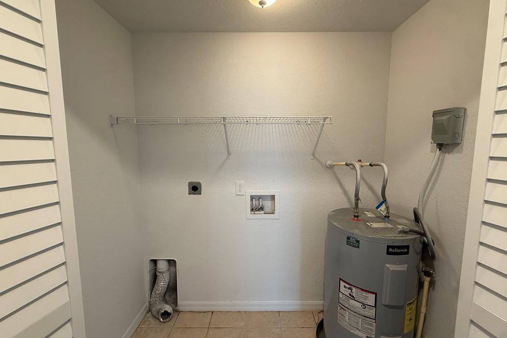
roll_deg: +0.0
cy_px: 169
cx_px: 258
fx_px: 211
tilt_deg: -6.5
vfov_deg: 77.3
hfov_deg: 100.4
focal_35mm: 15
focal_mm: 2.22
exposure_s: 1/120
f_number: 2.2
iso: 200
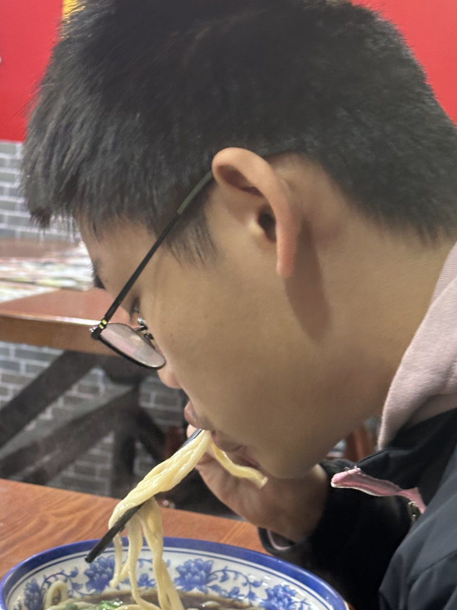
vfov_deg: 27.4
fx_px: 1250
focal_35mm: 71
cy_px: 338
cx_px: 171
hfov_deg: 20.7
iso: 320
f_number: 1.8
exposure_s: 1/33
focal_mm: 6.9
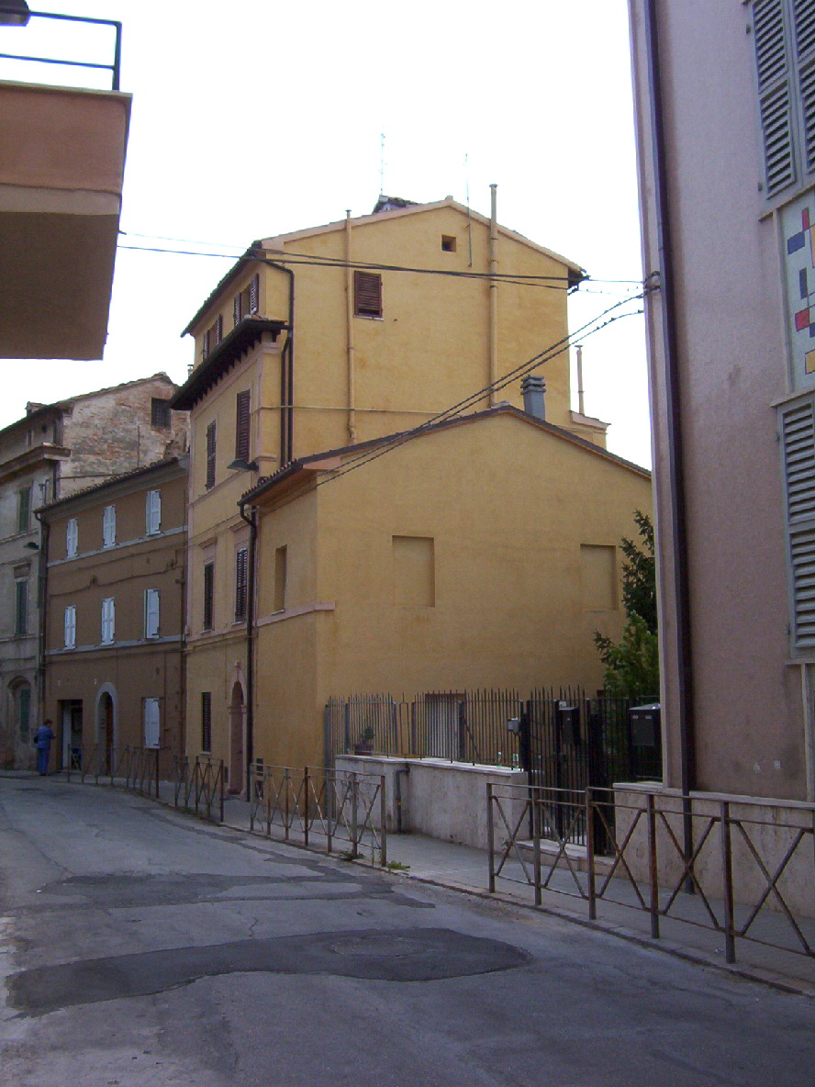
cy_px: 544
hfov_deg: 39.7
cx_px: 408
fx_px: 1130
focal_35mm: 36
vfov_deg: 51.4
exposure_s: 1/468
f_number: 5.24
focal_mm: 5.54
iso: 100
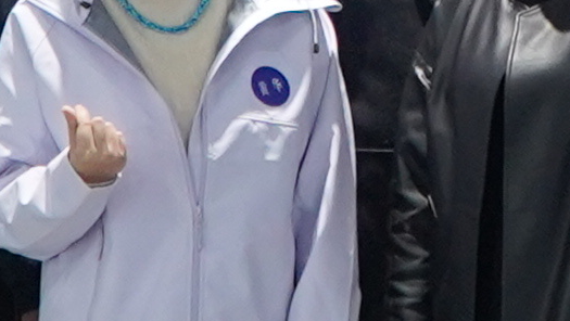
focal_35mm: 306
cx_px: 552
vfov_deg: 3.9
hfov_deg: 7.0
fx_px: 4628
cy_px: -306
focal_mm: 26
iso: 1250
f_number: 4
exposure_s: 1/160
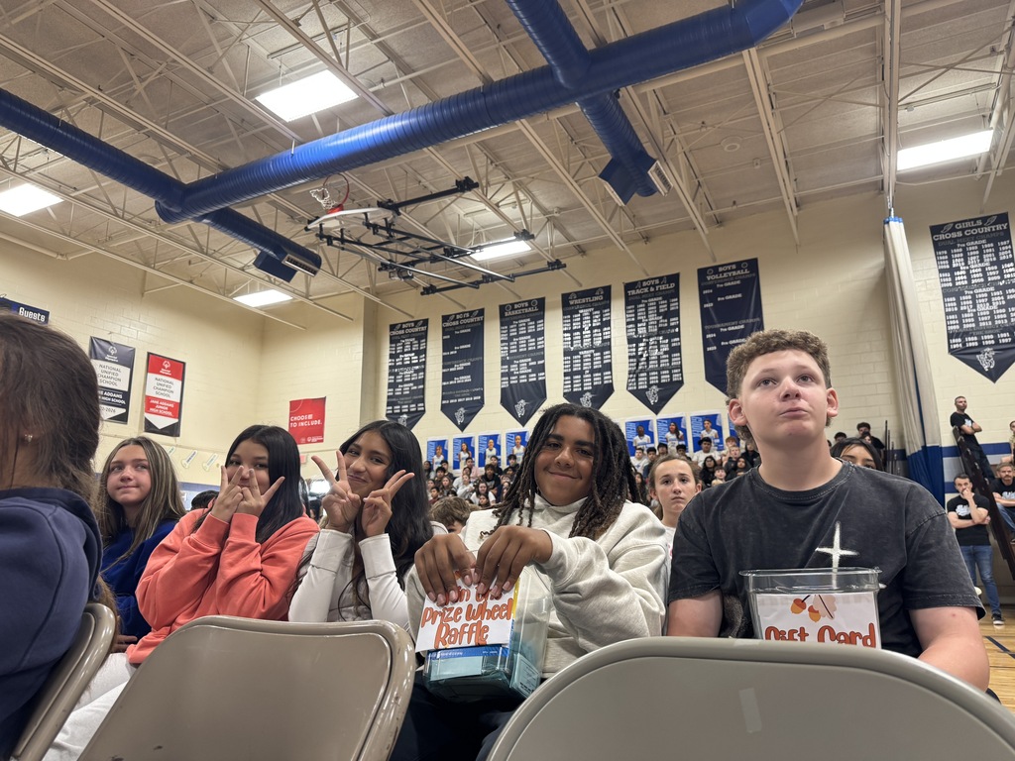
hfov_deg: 71.6
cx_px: 508
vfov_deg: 56.8
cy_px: 380
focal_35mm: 24
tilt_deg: +13.3
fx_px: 704
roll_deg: +0.7
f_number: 1.78
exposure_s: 1/60
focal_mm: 6.76
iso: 160
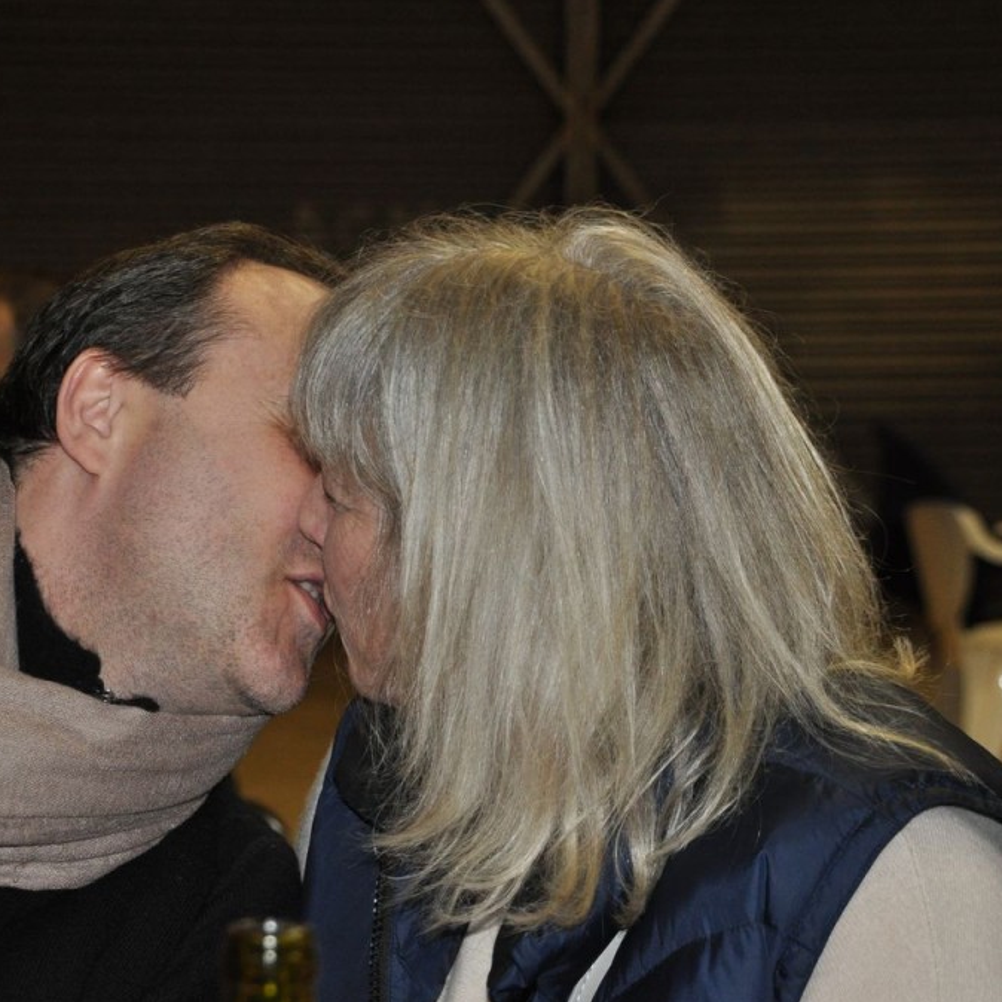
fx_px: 3799
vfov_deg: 15.0
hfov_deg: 15.0
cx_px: 419
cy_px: 502
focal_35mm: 116
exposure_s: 1/60
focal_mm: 60
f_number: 5
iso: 800
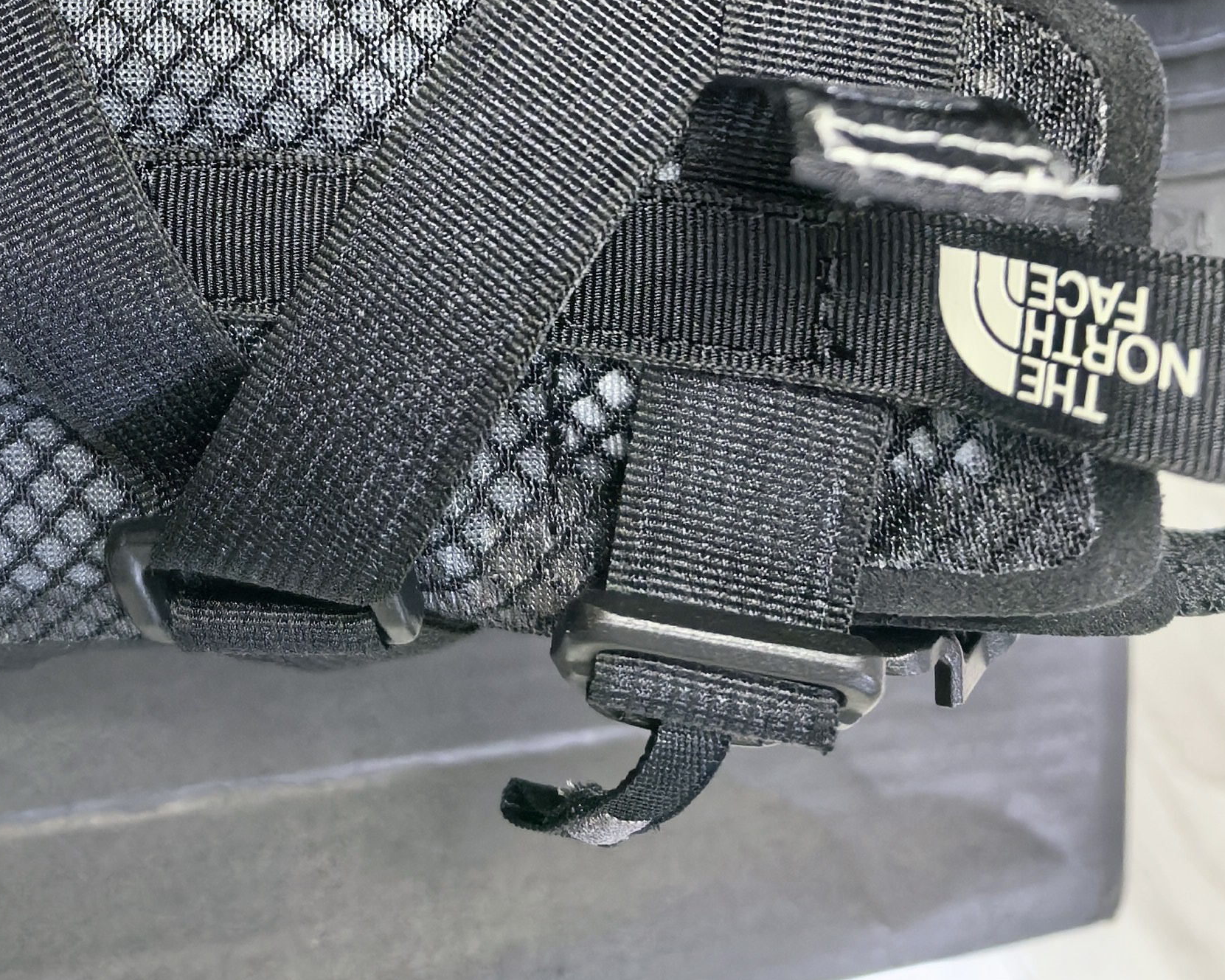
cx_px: 300
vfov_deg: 20.4
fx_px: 2357
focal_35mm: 65
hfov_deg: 28.7
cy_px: -463
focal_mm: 8.5
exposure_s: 1/263
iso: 1000
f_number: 2
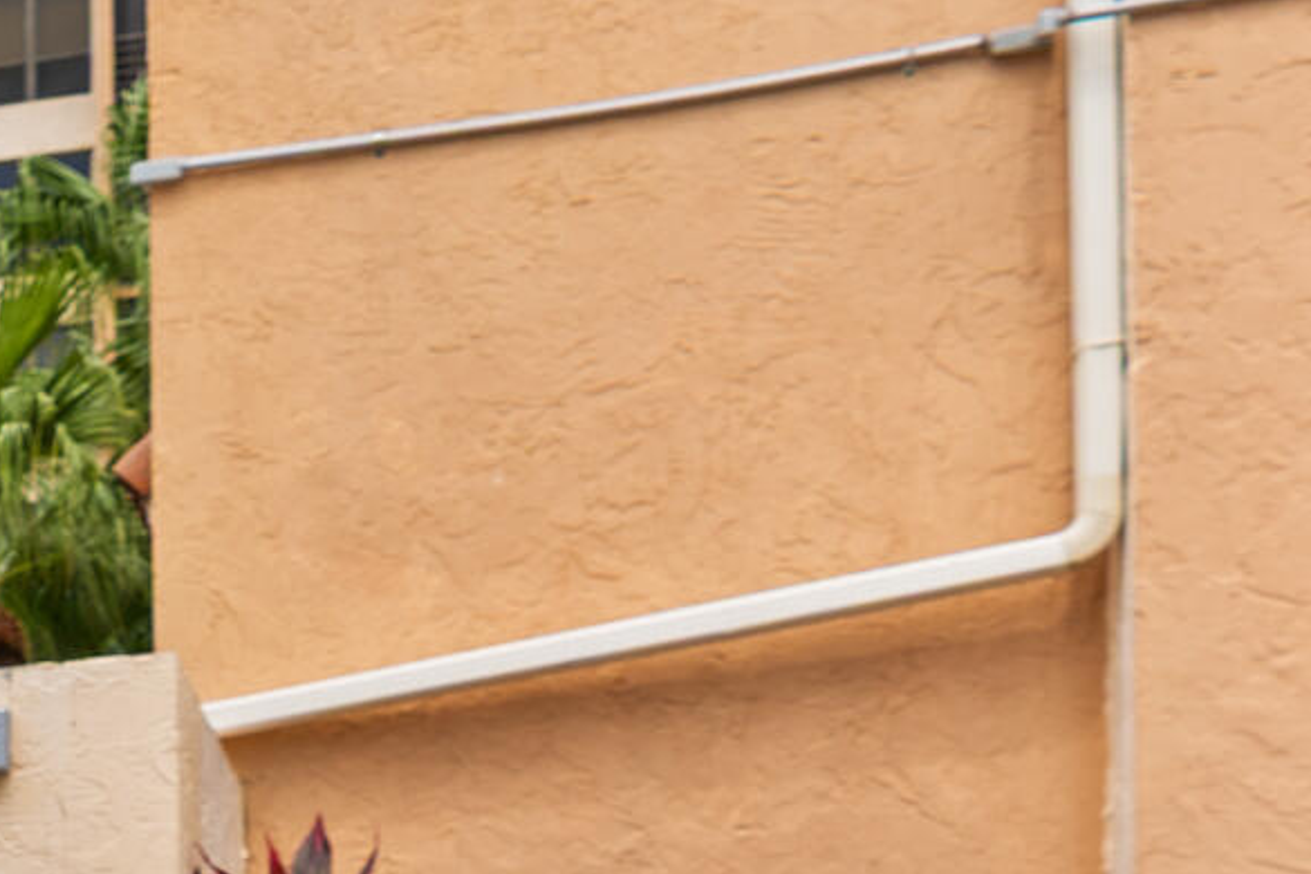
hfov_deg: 19.4
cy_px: 1217
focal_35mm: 82
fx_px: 2986
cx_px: -973
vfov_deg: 15.6
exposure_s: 1/60
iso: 100
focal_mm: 16
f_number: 4.5
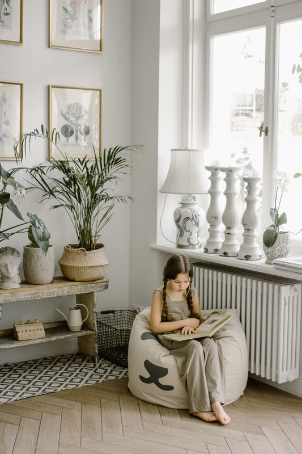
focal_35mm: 52
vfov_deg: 37.9
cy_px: 227
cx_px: 151
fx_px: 661
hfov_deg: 25.7
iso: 400
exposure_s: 1/250
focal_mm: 35
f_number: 1.4
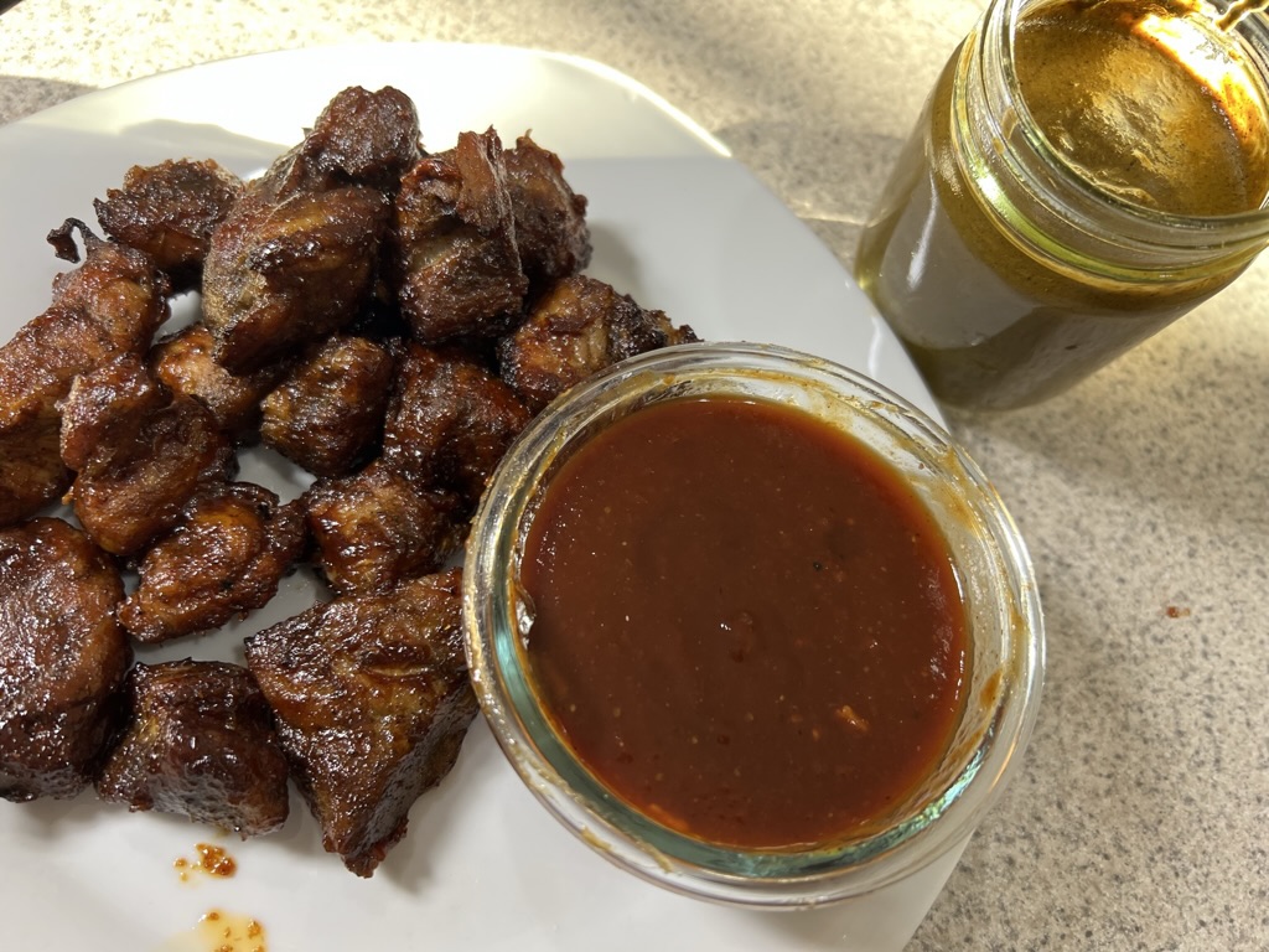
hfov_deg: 67.3
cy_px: 476
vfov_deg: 53.1
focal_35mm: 26
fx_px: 953
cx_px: 634
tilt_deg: -62.4
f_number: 1.5
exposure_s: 1/120
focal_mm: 5.7
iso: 125
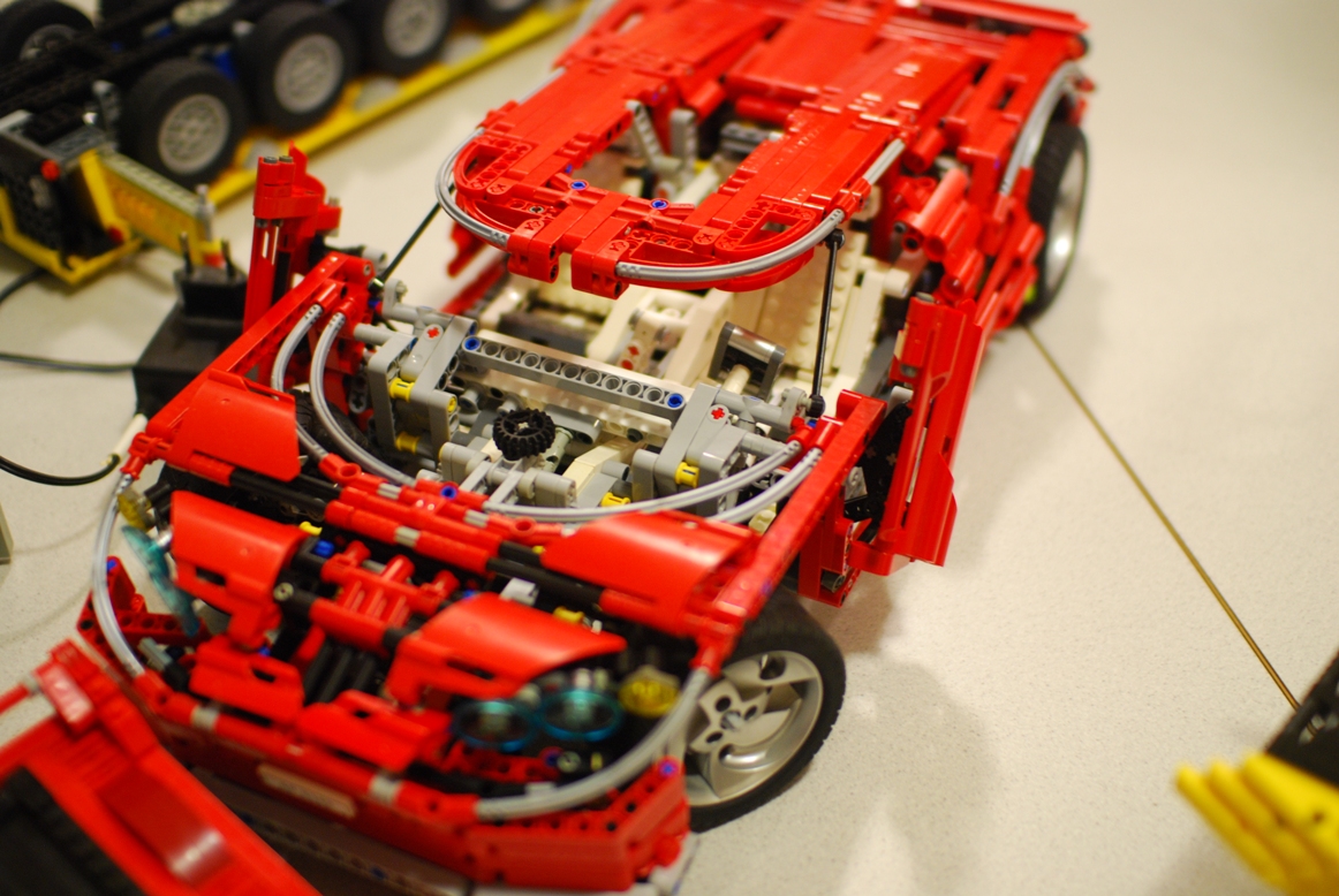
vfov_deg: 29.9
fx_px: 1676
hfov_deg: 43.6
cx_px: 670
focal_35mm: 45
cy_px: 448
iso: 360
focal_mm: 30
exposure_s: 1/60
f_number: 1.4
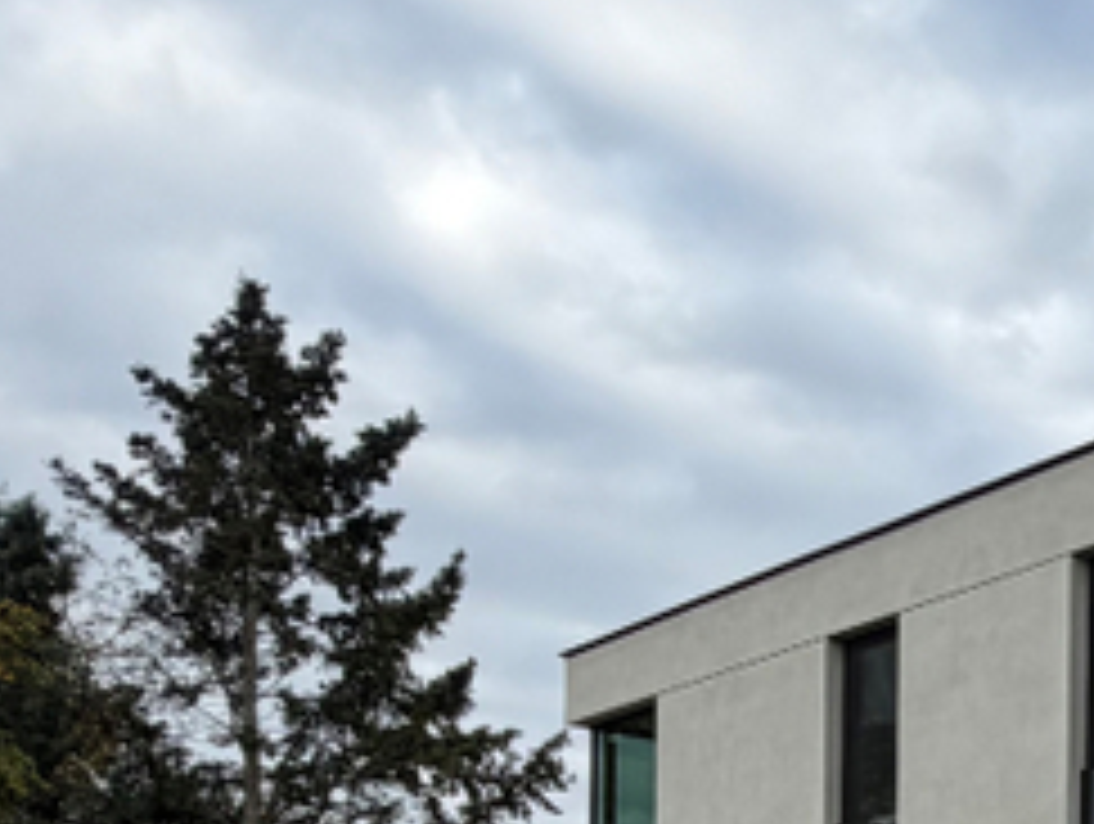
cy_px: 1193
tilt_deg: +0.1
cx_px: 1328
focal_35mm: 69
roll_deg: -0.2
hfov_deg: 25.2
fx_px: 2184
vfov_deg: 19.1
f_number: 2.2
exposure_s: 1/770
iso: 32
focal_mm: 2.22
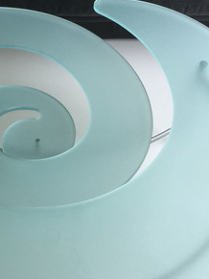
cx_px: 44
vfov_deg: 28.5
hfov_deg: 21.4
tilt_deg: -52.7
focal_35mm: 68
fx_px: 548
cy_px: 172
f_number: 2.2
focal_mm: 4.15
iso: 40
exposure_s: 1/33
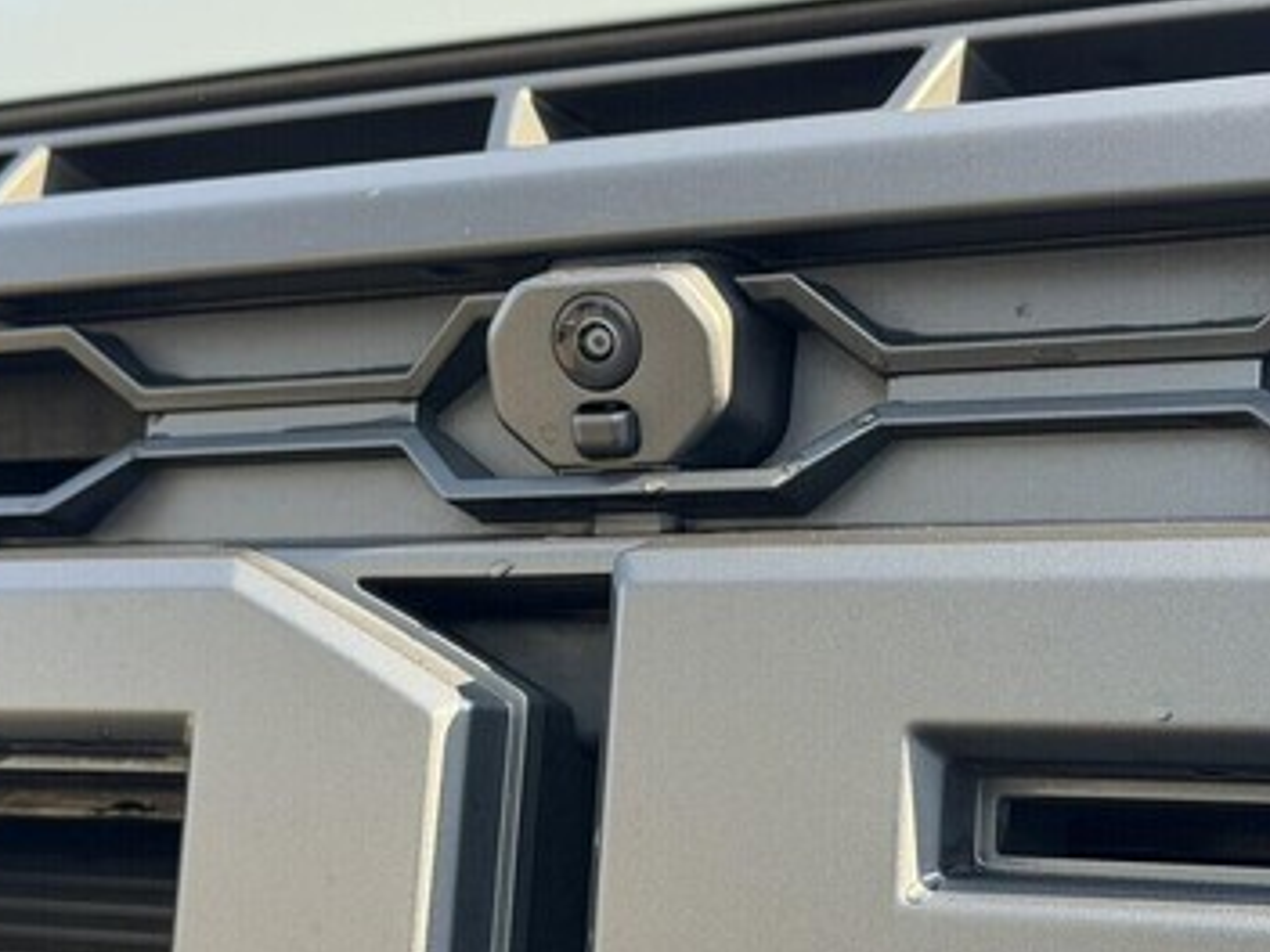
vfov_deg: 19.6
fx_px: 2752
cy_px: 557
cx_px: 592
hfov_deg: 26.0
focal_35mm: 75
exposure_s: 1/444
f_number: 1.78
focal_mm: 6.76
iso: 80
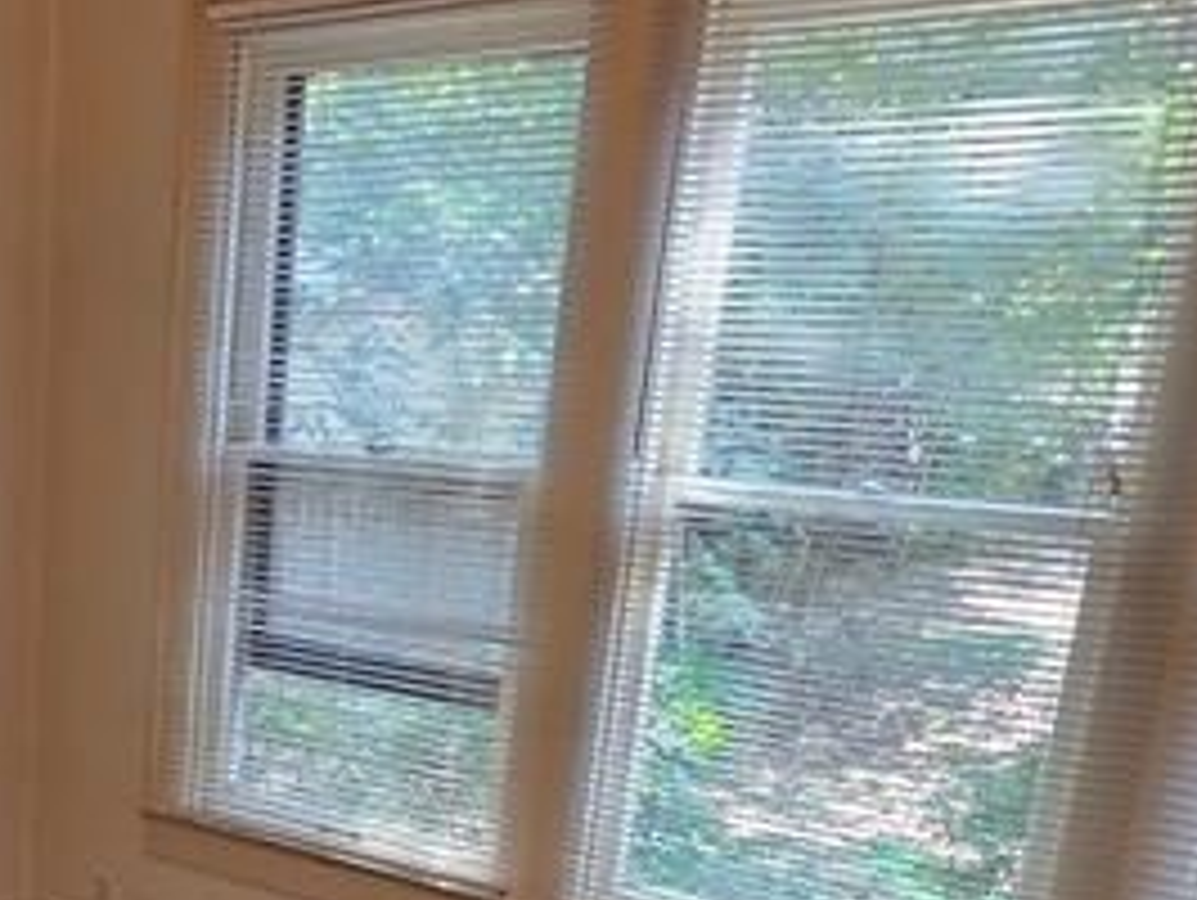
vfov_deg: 27.3
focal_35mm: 50
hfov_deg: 34.0
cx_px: -58
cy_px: 927
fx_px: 1731
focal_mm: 2.2
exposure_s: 1/60
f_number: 2.2
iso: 100
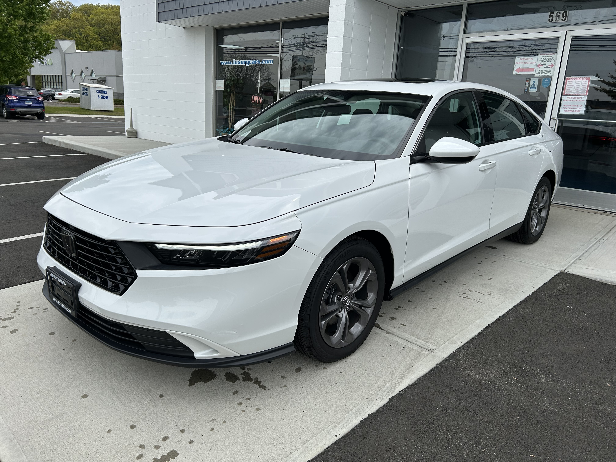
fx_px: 463
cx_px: 308
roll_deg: -2.8
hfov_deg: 67.3
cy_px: 231
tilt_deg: -14.3
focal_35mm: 26
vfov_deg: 53.1
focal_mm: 5.7
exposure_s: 1/3831
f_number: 1.5
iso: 50
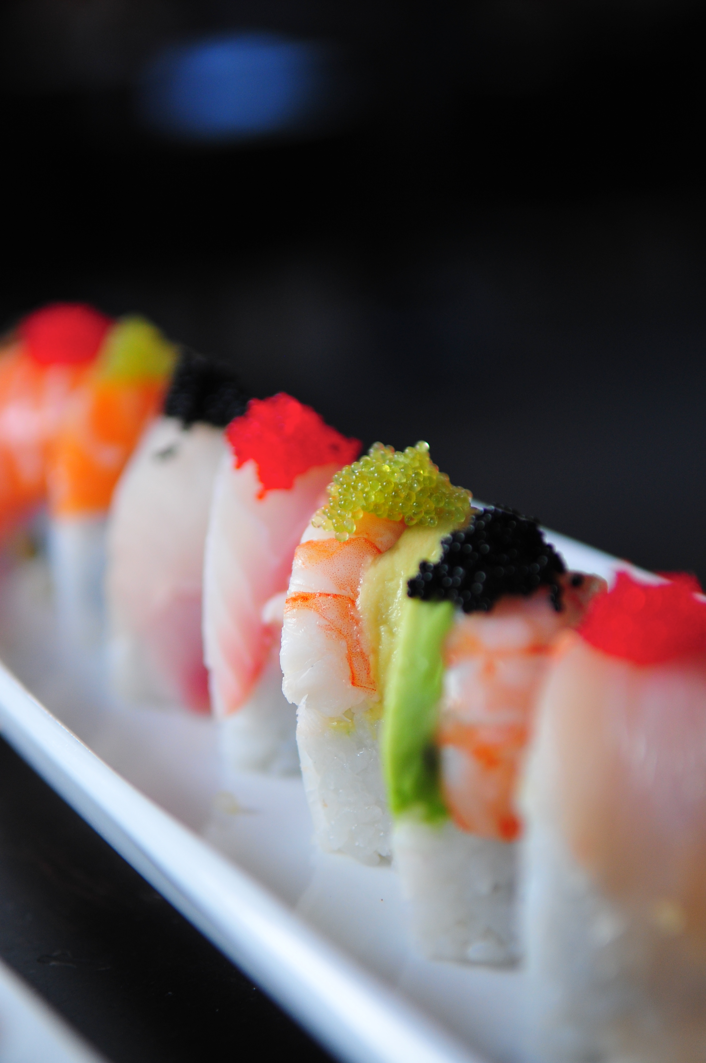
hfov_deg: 16.5
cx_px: 353
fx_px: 2433
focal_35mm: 82
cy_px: 532
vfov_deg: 24.6
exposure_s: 1/80
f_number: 2.8
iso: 400
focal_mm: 55
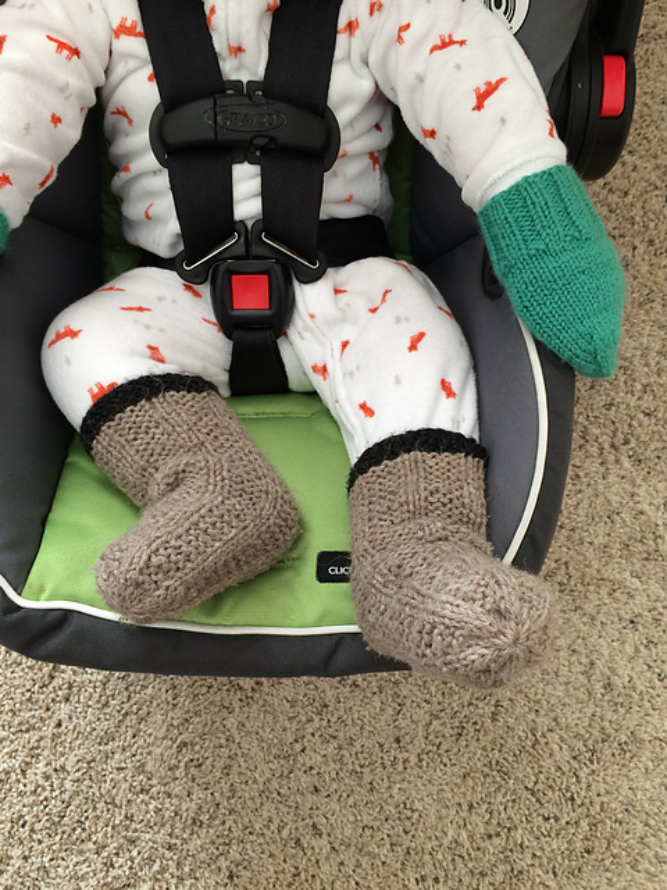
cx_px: 334
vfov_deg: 61.7
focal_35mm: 29
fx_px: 745
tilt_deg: -86.6
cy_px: 445
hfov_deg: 48.2
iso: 40
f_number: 2.2
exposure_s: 1/30
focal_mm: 4.15
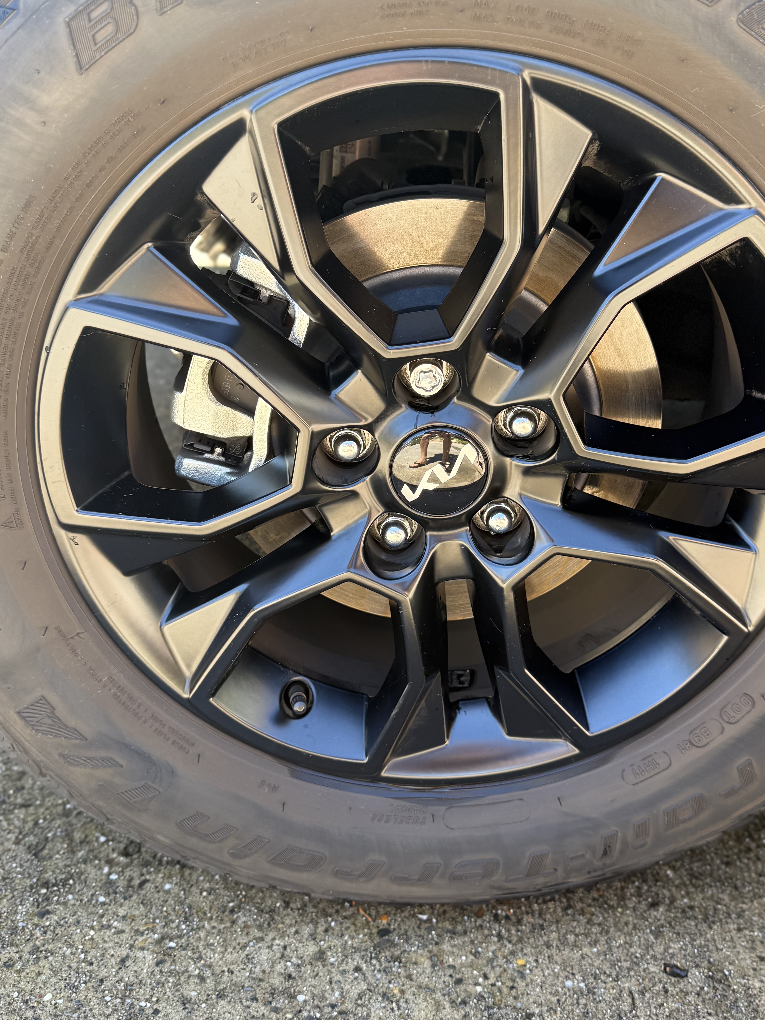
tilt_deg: -26.1
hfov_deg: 40.6
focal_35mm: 35
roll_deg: -3.4
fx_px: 1031
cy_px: 489
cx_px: 433
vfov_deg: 52.6
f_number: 1.78
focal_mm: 6.76
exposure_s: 1/173
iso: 100
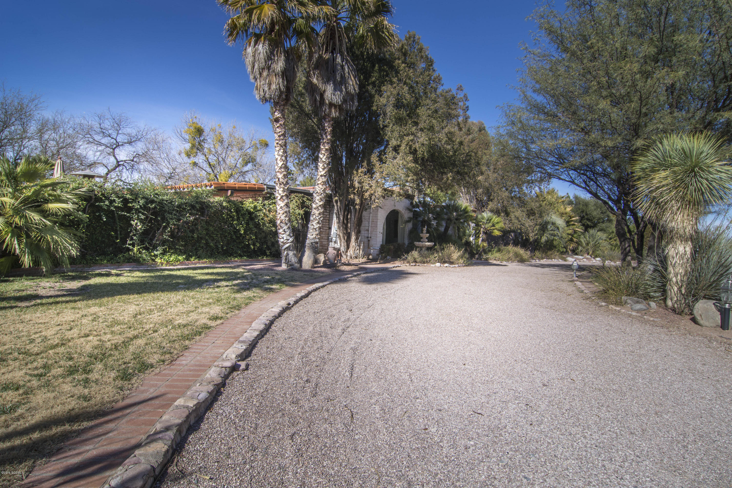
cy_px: 244
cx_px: 366
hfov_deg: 90.0
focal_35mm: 18
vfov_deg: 67.4
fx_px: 366
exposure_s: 1/125
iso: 100
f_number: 9
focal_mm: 12
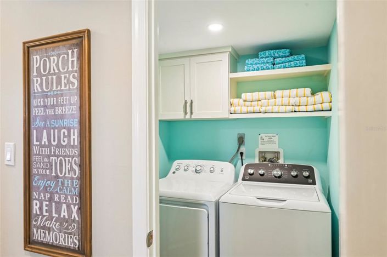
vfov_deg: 56.1
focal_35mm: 22
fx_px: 242
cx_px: 194
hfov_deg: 77.4
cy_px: 128
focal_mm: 22.5
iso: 400
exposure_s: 1/20
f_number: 8
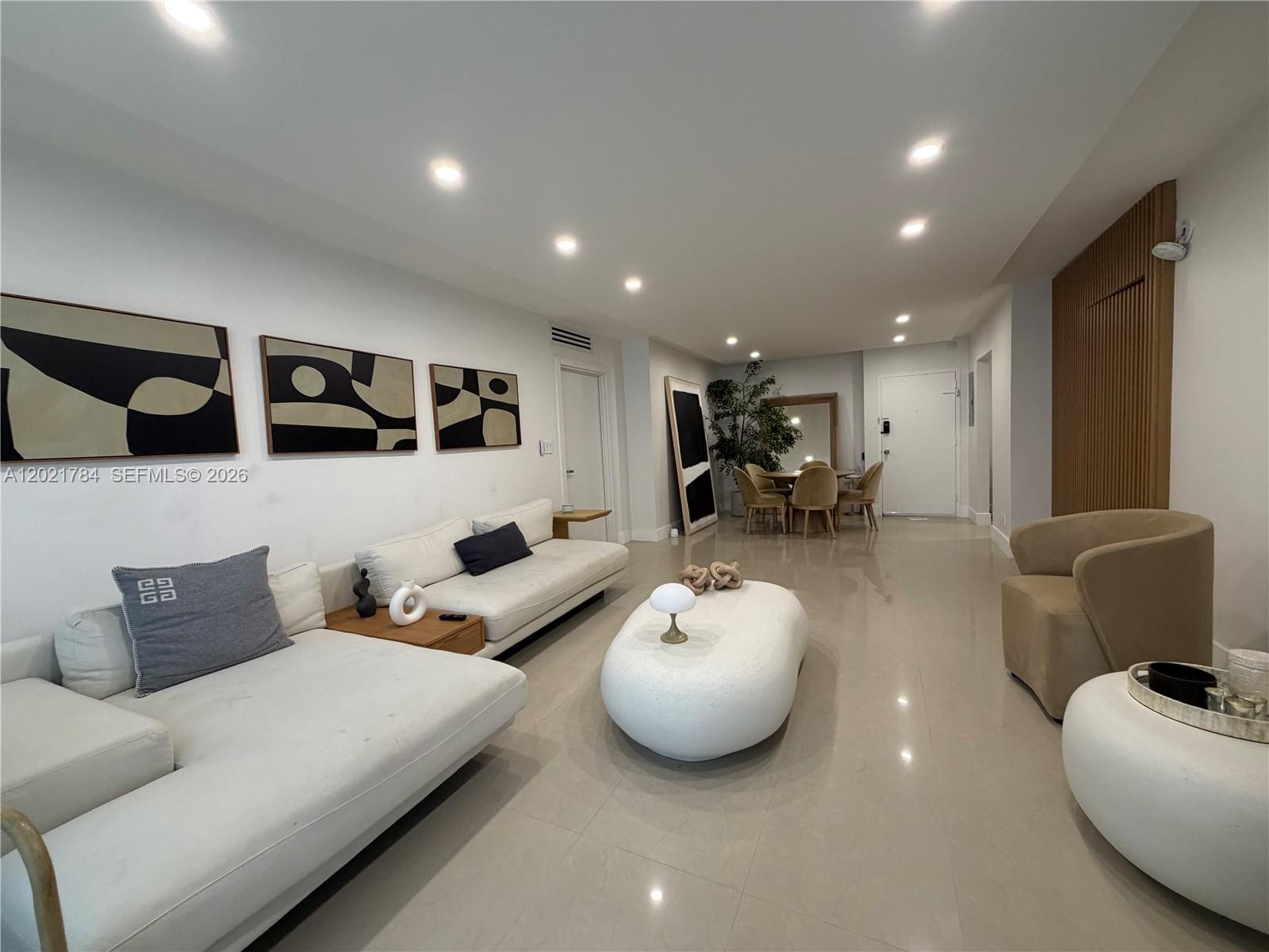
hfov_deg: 102.1
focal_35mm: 14
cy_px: 476
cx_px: 634
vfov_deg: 85.7
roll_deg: +2.5
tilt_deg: -4.1
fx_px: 513
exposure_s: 1/120
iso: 250
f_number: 2.2
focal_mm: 2.22
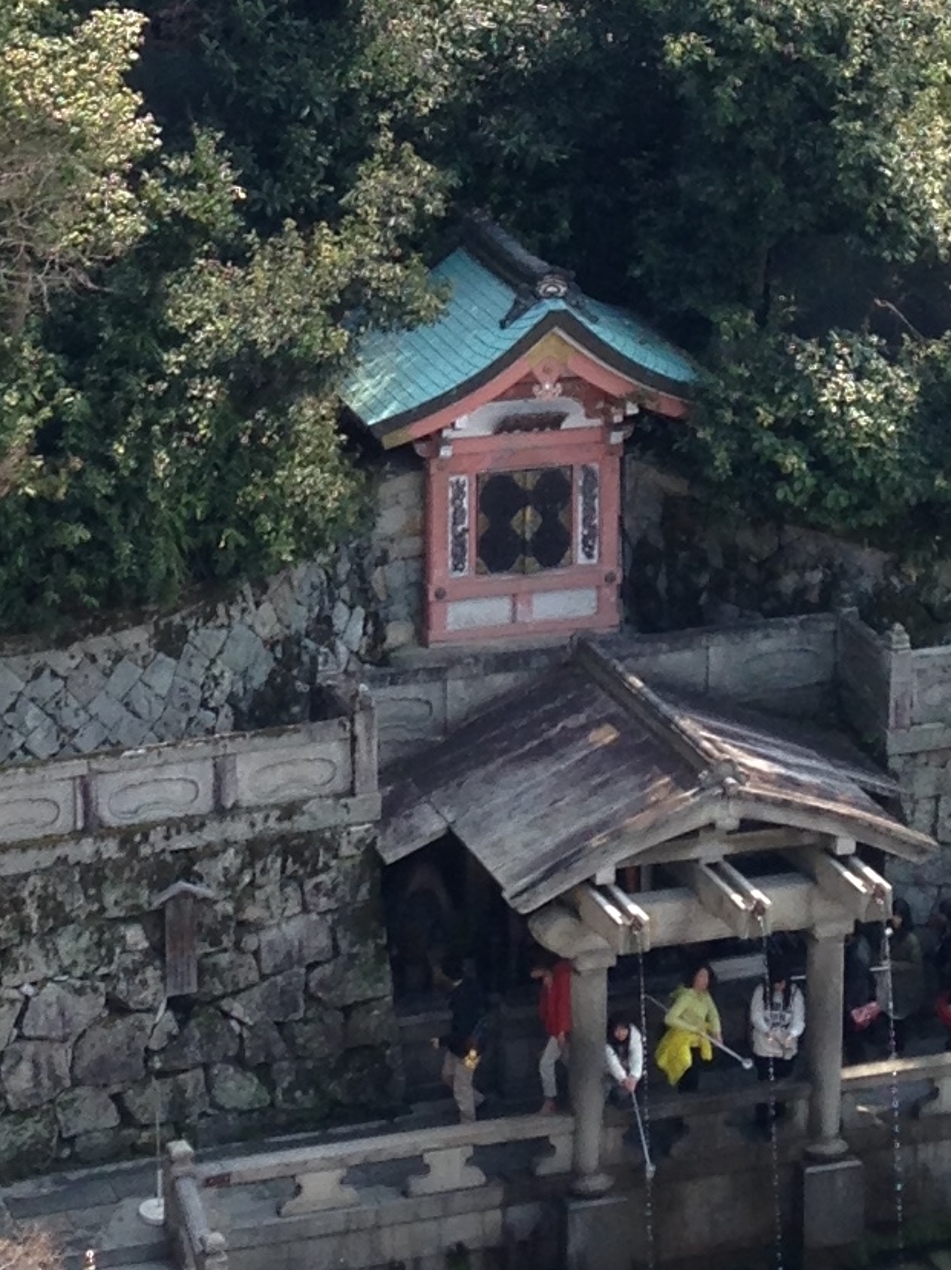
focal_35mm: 130
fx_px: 4766
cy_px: -104
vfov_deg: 14.8
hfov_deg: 11.3
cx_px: 64
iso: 50
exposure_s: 1/488
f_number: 2.4
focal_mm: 4.12
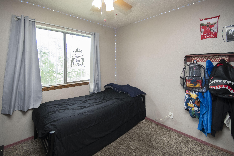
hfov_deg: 100.4
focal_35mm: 15
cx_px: 117
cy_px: 78
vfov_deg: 77.3
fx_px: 97
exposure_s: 1/60
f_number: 6.3
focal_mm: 10
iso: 1000
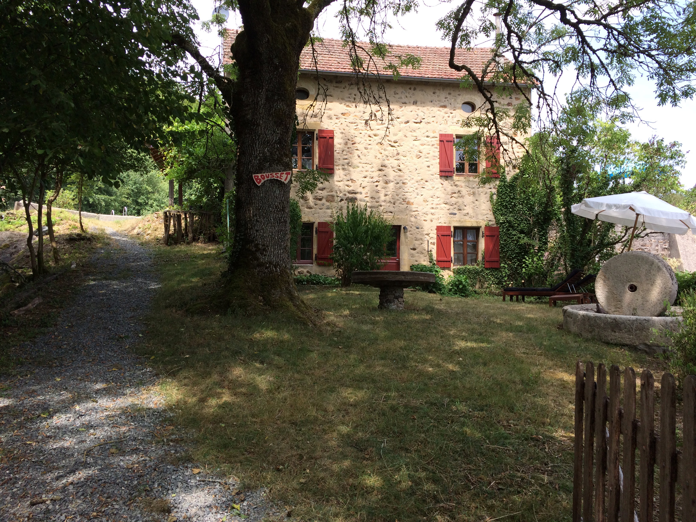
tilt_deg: -1.2
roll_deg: +1.5
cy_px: 261
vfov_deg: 48.2
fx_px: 583
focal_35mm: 29
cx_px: 348
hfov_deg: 61.7
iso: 32
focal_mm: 4.15
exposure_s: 1/570
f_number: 2.2
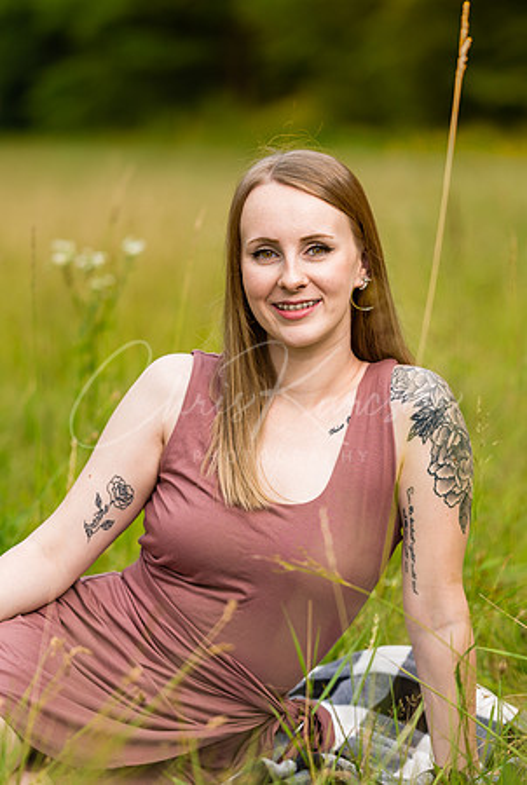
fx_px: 2974
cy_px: 418
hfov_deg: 10.1
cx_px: 304
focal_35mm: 136
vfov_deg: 15.0
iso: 50
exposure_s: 1/250
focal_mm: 85
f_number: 1.8
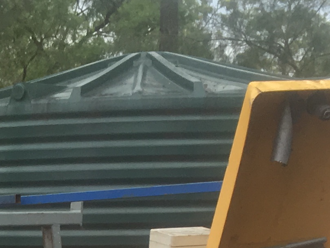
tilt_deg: -15.3
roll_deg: -0.1
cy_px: 575
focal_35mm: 144
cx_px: -188
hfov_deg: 12.9
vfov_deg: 9.3
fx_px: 1373
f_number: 2.2
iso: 25
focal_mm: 4.15
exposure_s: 1/455
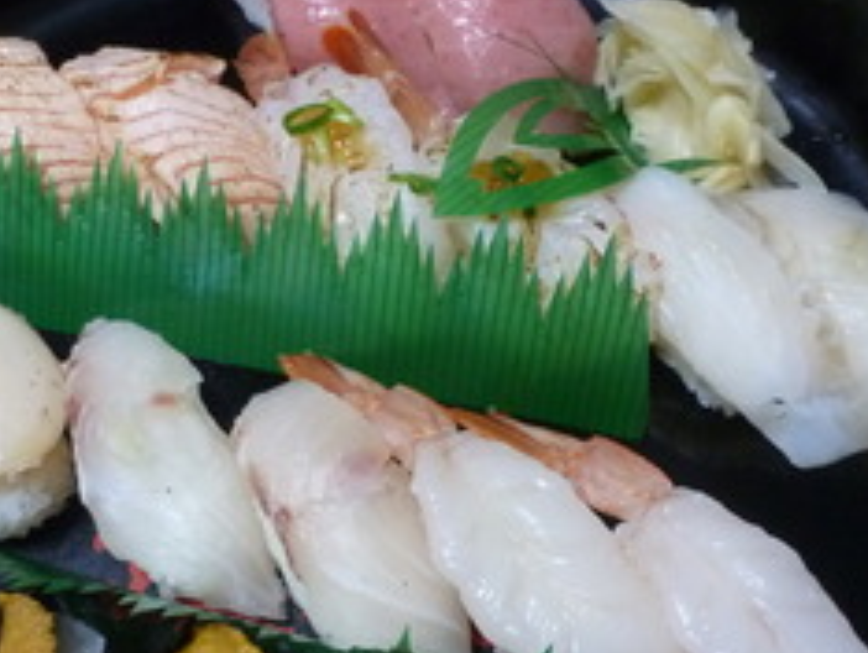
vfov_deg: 33.3
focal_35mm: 43
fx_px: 1079
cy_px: 443
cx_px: 360
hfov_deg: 43.6
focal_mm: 4.3
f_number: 3.3
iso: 400
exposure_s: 1/25
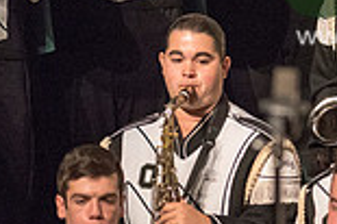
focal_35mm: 1126
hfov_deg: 1.8
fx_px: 10529
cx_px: 446
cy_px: -40
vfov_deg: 1.2
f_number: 2.8
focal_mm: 300
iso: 4000
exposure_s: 1/500
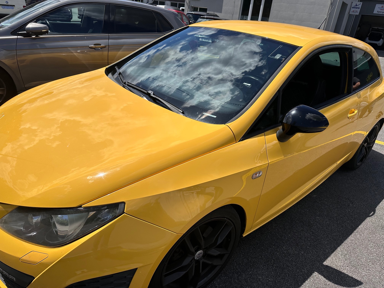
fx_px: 266
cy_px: 144
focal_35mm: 24
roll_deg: -0.2
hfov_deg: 71.6
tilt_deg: -23.4
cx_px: 192
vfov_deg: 56.8
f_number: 1.78
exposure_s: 1/9709
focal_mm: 6.86
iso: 80
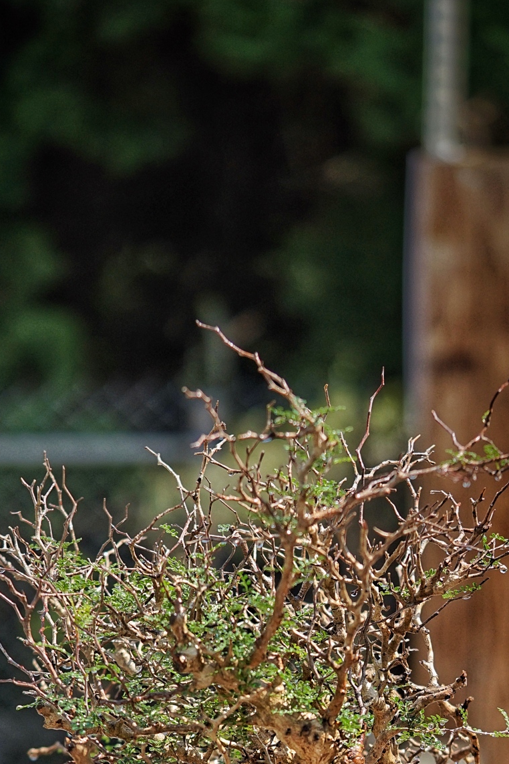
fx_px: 4008
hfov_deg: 7.3
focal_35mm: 189
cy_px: 715
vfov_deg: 10.8
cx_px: 257
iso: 320
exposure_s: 1/2500
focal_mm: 90
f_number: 2.8
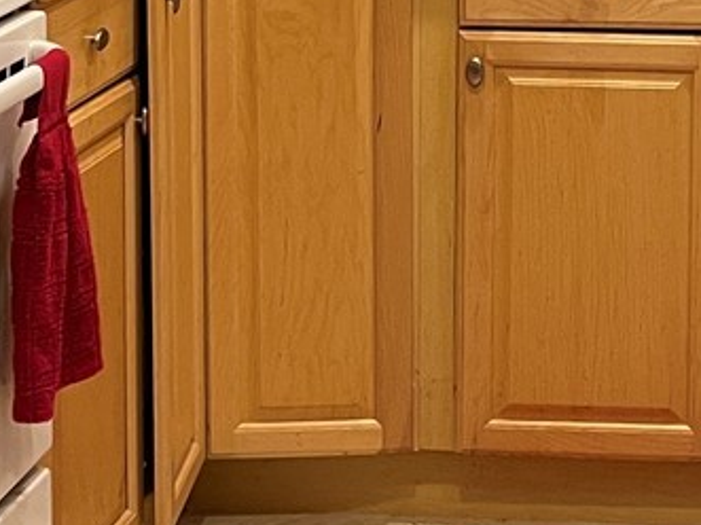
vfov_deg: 11.9
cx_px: 805
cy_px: -176
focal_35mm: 121
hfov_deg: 15.8
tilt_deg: -6.2
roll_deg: -1.5
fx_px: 2449
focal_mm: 5.1
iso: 160
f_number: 1.6
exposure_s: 1/60
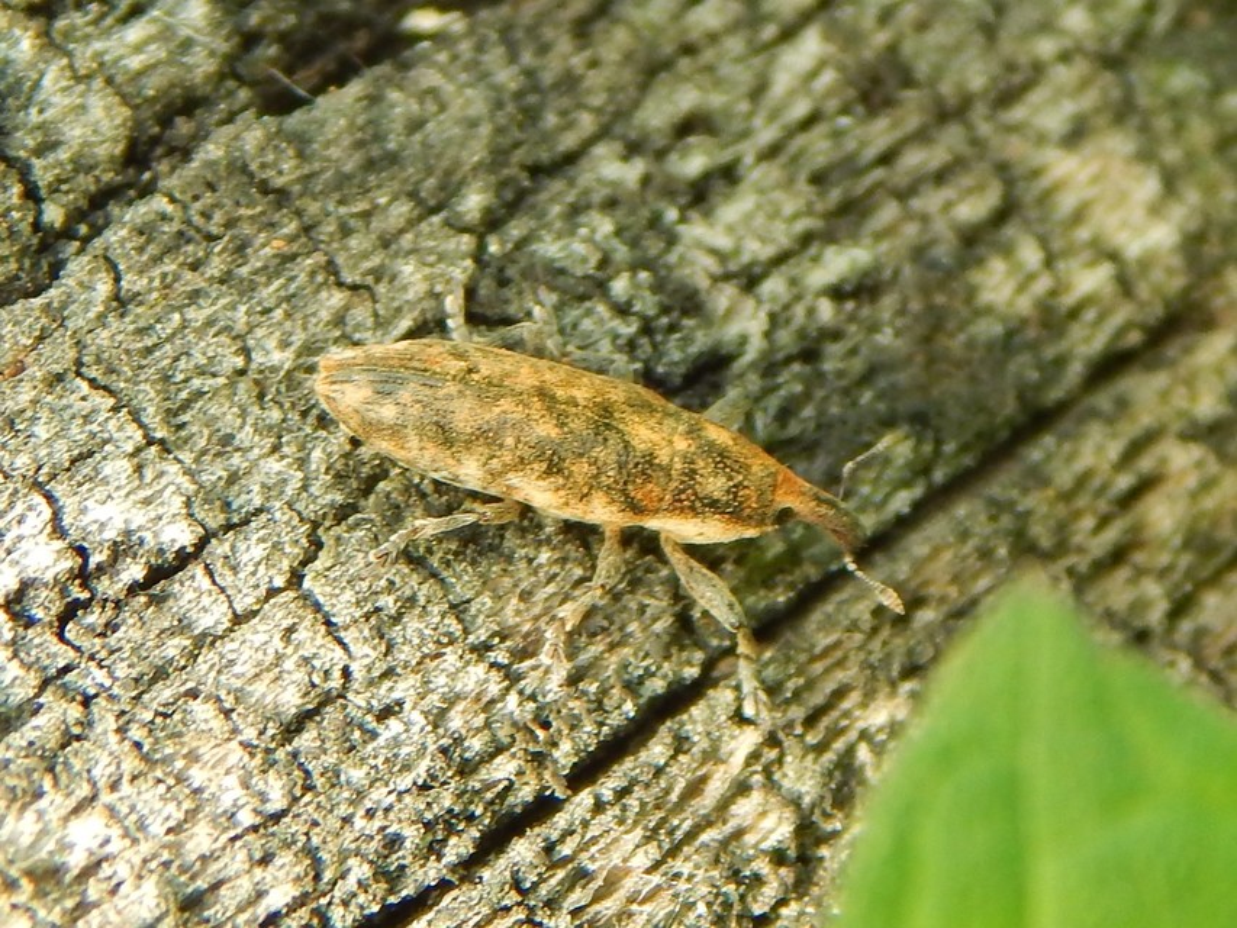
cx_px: 618
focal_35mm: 93
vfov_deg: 15.9
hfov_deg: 21.1
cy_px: 464
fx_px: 3324
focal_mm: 16.6
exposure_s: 1/50
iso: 125
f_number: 4.4
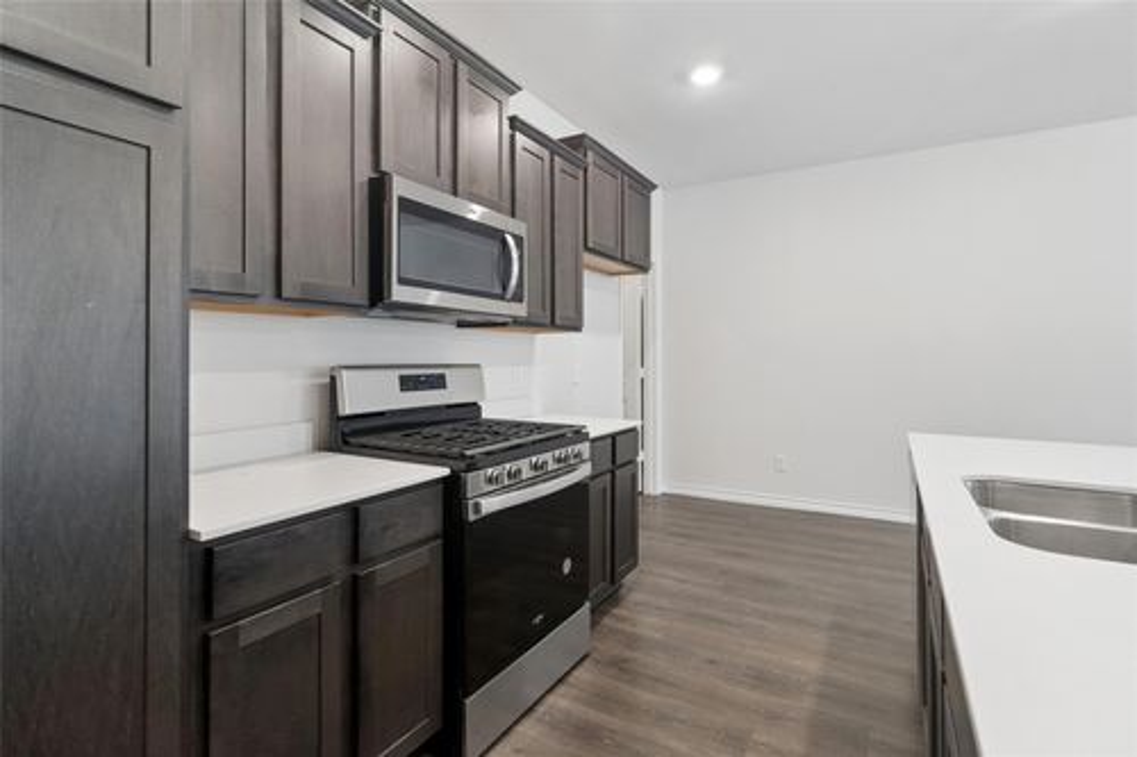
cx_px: 568
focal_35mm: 16
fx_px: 521
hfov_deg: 95.0
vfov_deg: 72.0
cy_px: 378
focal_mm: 11
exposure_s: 1/2
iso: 100
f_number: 8
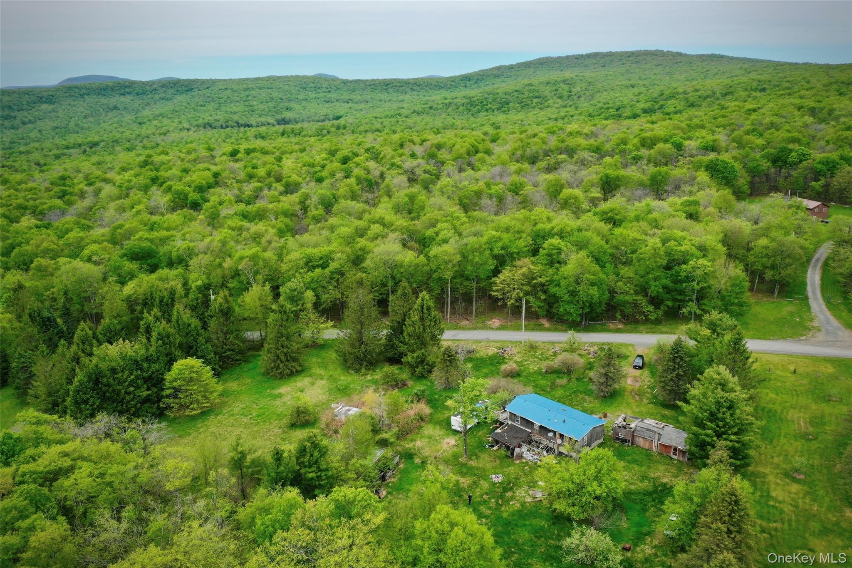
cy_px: 284
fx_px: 663
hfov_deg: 65.5
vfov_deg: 46.4
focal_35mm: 28
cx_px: 426
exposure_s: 1/200
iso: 100
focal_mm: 10.26
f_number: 8
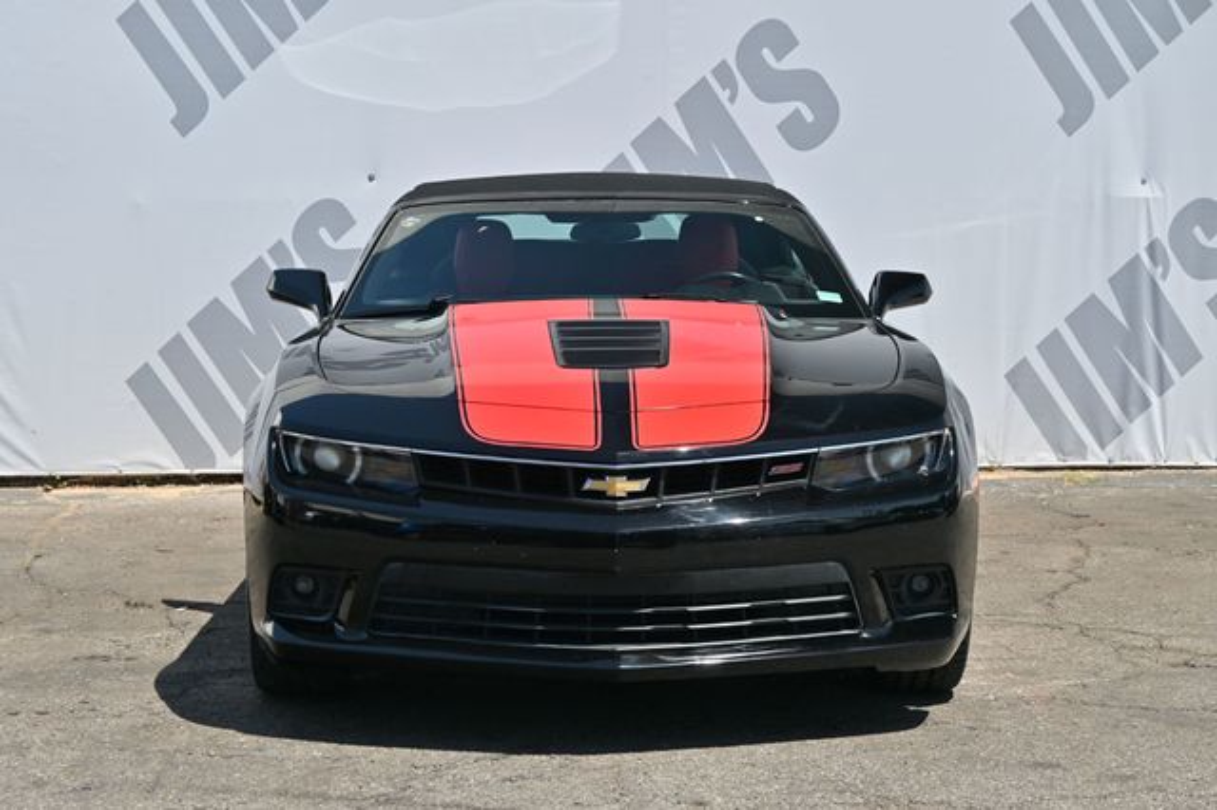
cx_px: 608
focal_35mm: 69
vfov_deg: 19.7
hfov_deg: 29.3
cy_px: 405
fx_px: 2331
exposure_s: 1/250
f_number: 6
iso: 110
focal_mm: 46
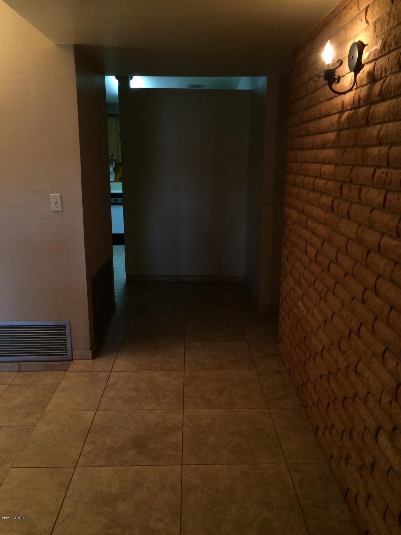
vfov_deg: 61.7
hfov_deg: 48.2
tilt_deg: -15.4
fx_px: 448
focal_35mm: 29
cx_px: 200
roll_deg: +1.7
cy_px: 268
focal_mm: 4.15
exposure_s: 1/30
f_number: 2.2
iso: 160
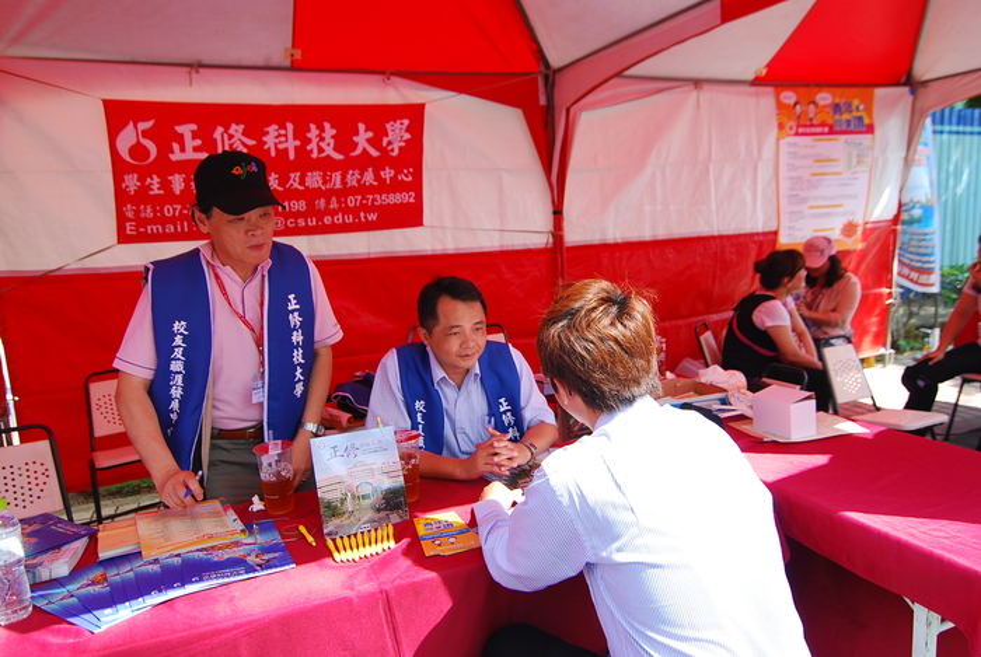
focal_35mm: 24
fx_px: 655
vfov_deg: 53.3
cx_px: 490
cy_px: 328
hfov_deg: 73.7
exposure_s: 1/160
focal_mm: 16
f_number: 3.2
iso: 100
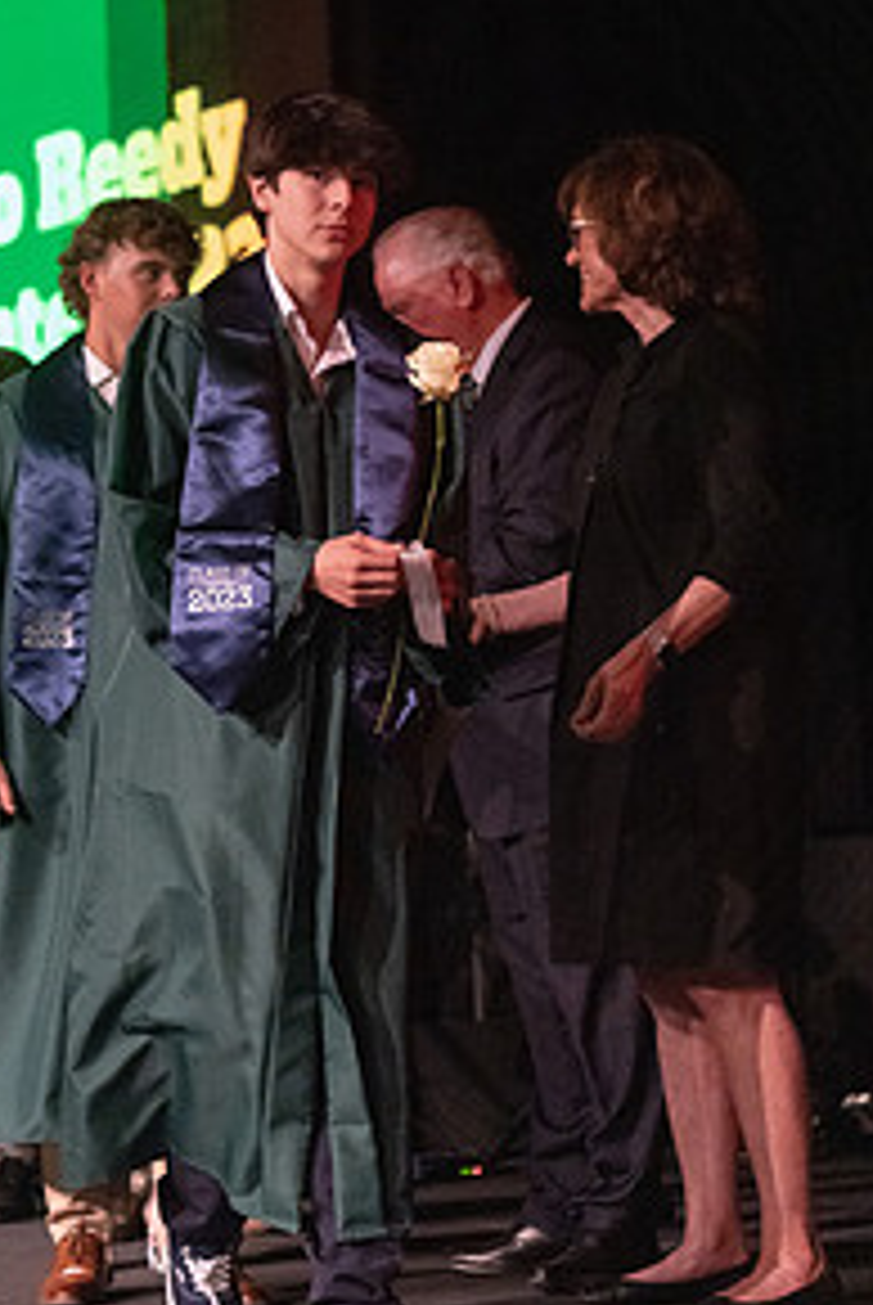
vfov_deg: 18.5
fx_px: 3991
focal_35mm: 110
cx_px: 252
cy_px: 423
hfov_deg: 12.5
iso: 16000
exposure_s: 1/1000
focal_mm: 71
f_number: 2.8
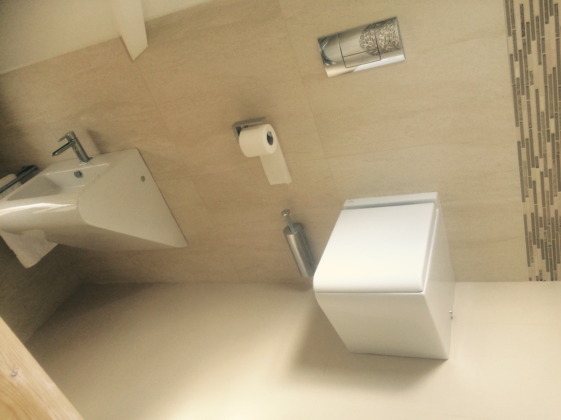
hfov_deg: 61.7
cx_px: 280
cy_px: 210
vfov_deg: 48.2
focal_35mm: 29
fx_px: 470
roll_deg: +21.3
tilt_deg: -29.6
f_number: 2.2
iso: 50
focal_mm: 4.15
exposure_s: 1/60
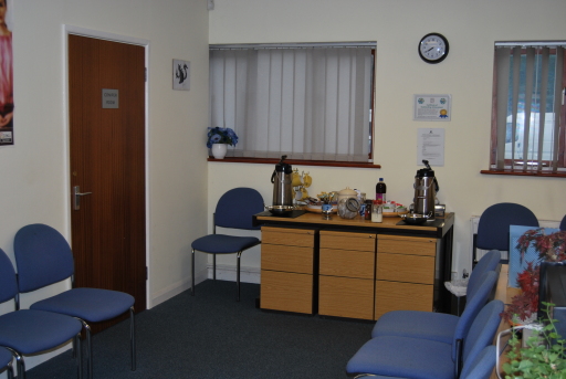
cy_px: 190
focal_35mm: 45
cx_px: 283
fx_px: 709
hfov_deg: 43.5
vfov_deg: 30.0
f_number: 4.2
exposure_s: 1/60
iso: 200
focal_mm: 30
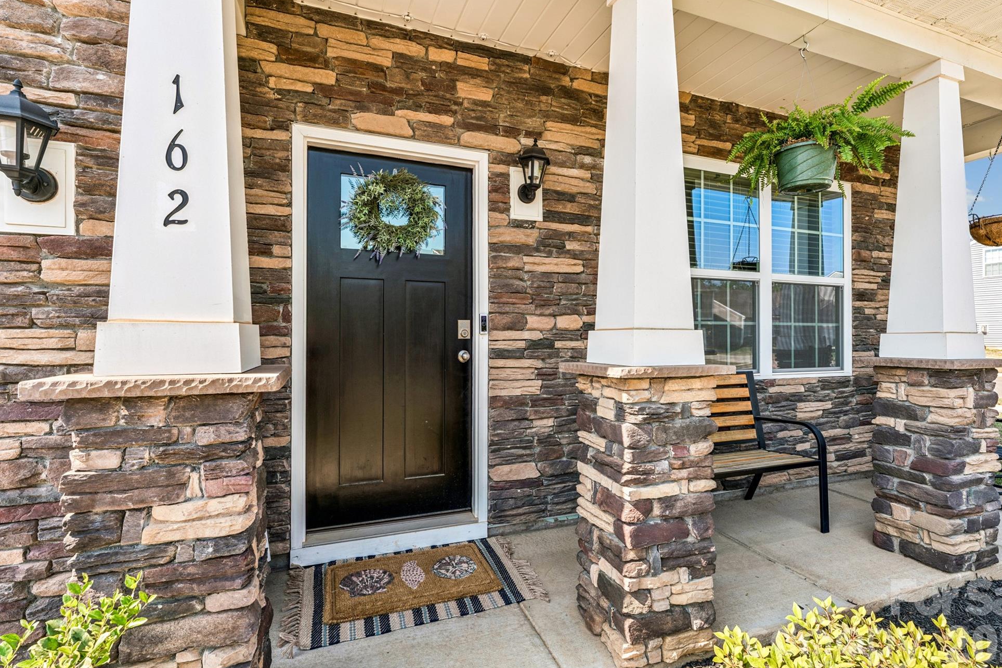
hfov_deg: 92.9
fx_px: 476
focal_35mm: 17
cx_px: 524
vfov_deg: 70.1
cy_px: 326
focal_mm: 16.1
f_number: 9
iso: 100
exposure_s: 1/50
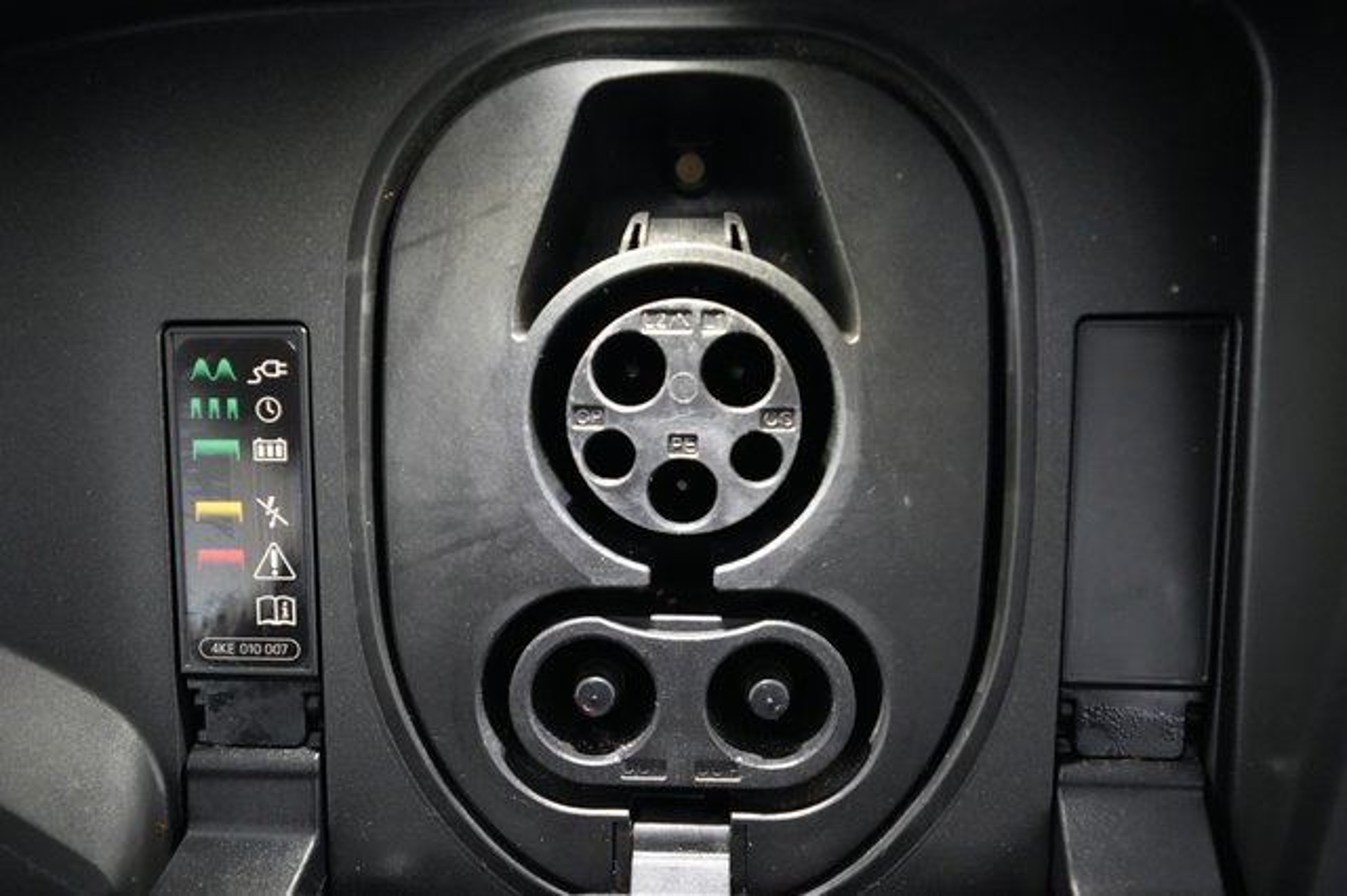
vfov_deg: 53.1
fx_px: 897
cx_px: 674
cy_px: 448
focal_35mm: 24
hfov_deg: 73.8
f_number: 3.5
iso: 12800
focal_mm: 24
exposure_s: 1/160
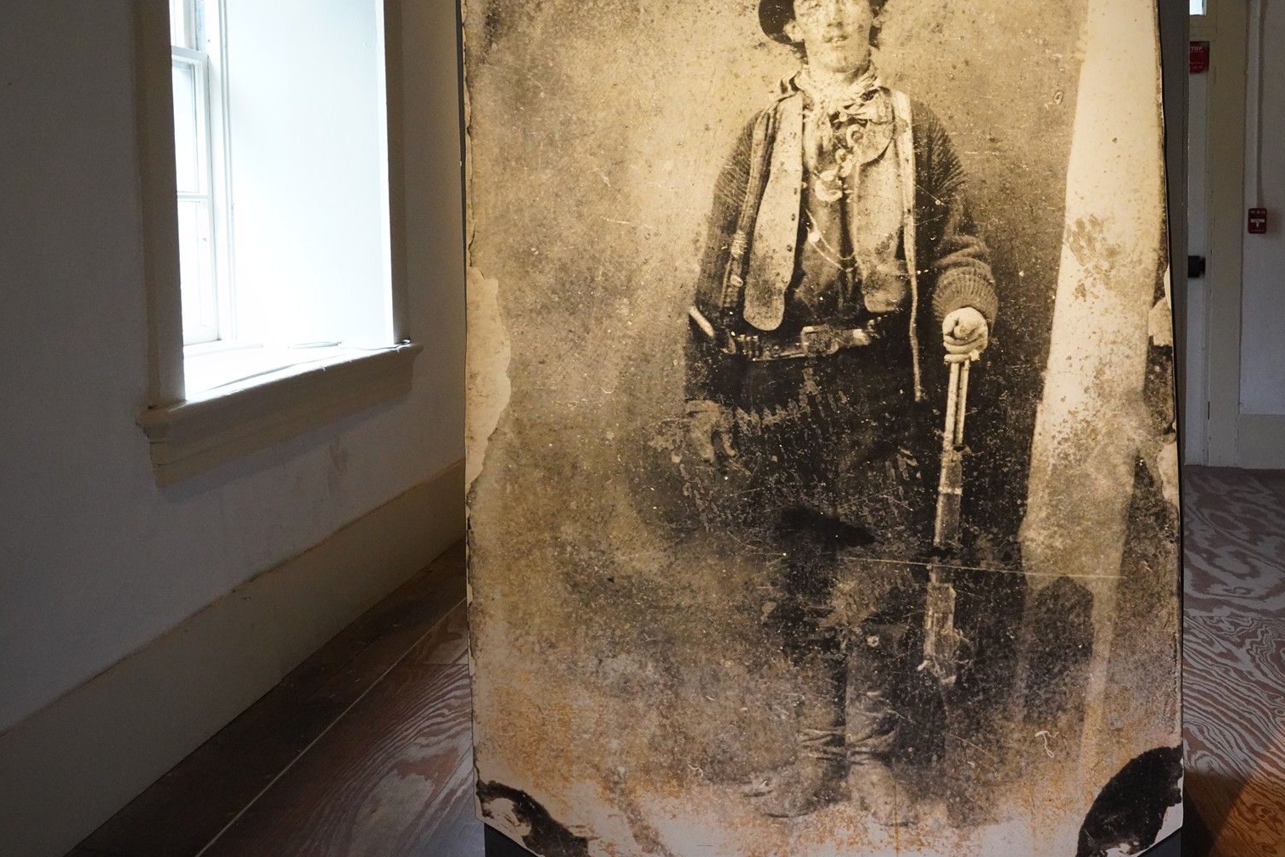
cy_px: 325
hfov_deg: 51.2
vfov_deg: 35.8
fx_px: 1321
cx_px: 823
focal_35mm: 37
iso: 8000
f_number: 10
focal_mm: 28
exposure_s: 1/100
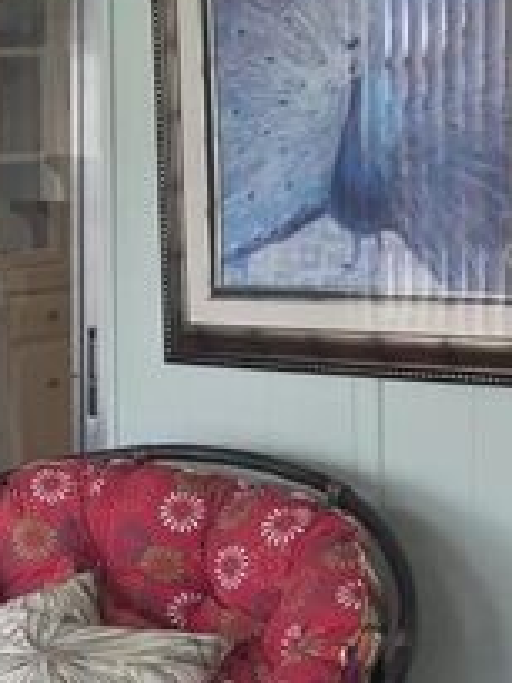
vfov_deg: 20.4
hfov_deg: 14.5
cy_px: 360
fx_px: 1893
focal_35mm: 96
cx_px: -231
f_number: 1.7
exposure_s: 1/120
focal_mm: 6.25
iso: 100
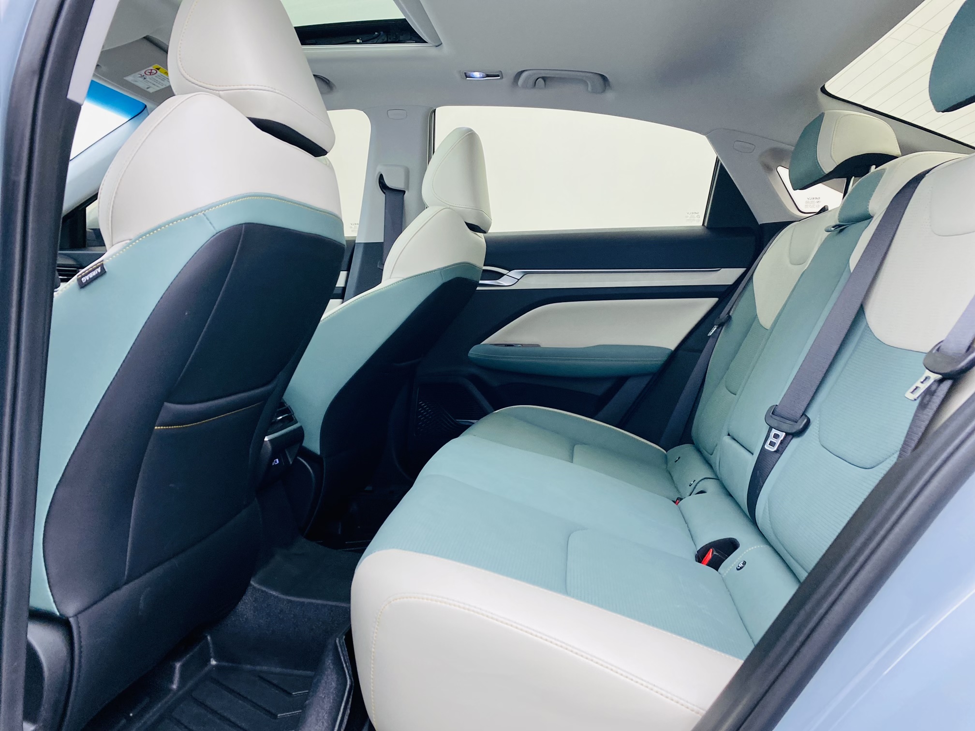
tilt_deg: -4.8
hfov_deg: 67.3
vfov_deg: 53.1
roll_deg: -1.7
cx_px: 488
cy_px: 366
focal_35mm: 26
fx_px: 732
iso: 160
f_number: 1.8
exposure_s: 1/50
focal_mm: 4.25
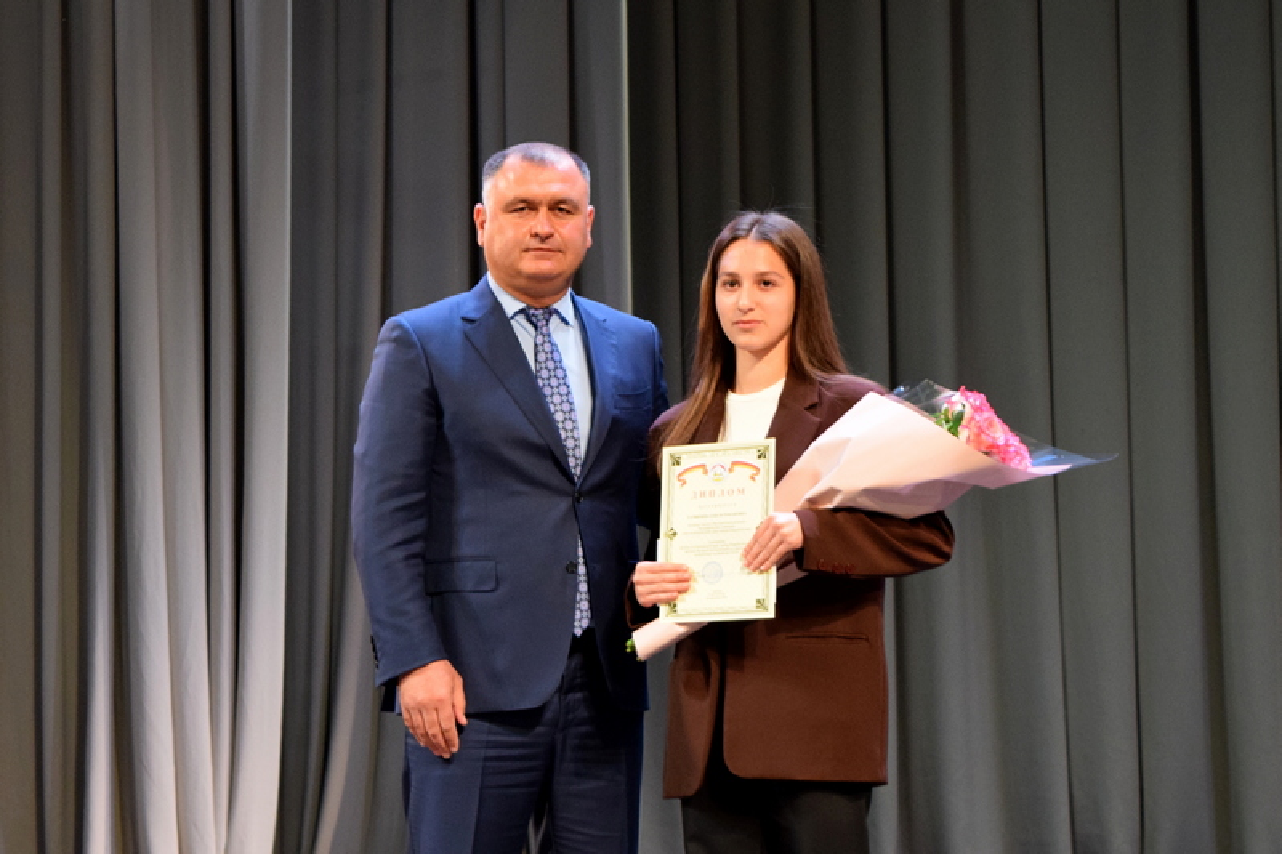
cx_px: 641
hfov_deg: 24.6
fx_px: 2937
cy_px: 427
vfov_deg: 16.5
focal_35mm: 82
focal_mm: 55
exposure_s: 1/60
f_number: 5.6
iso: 1800
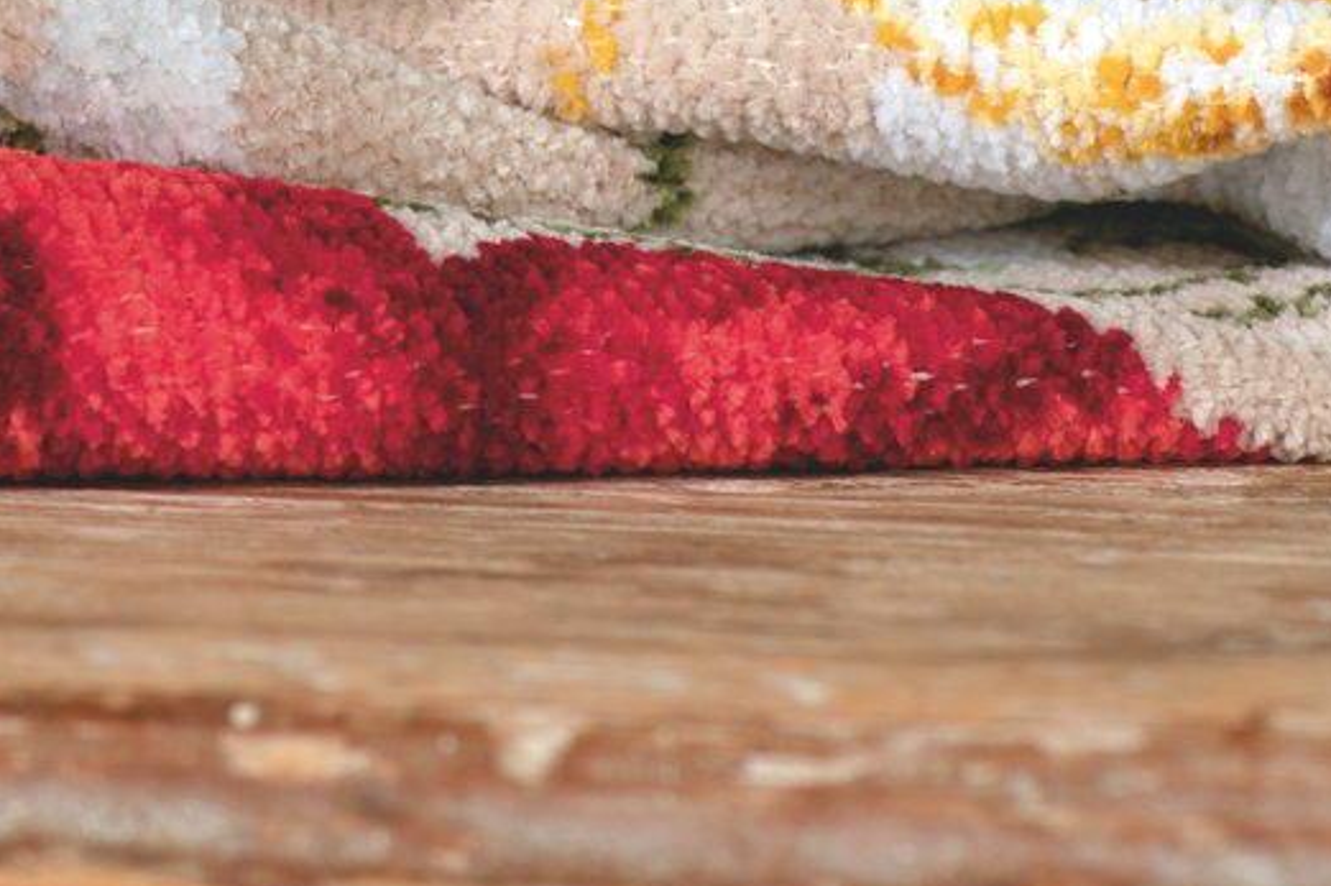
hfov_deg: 5.3
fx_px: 14303
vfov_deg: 3.5
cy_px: -587
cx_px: -3
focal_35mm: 387
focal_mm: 105
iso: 40
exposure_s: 1/125
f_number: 9
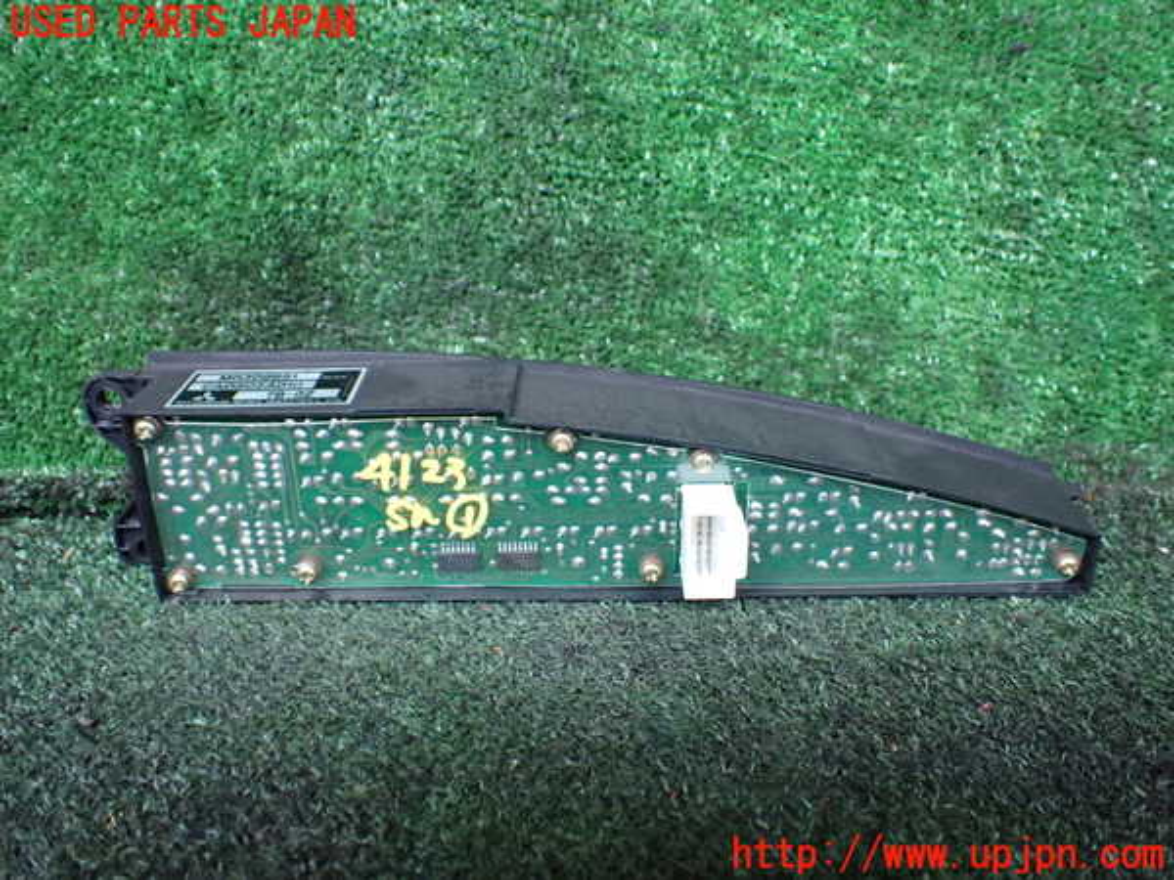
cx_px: 587
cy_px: 440
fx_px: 1017
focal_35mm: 30
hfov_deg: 60.0
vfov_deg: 46.8
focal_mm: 5.4
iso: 800
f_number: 2.3
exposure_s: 1/40
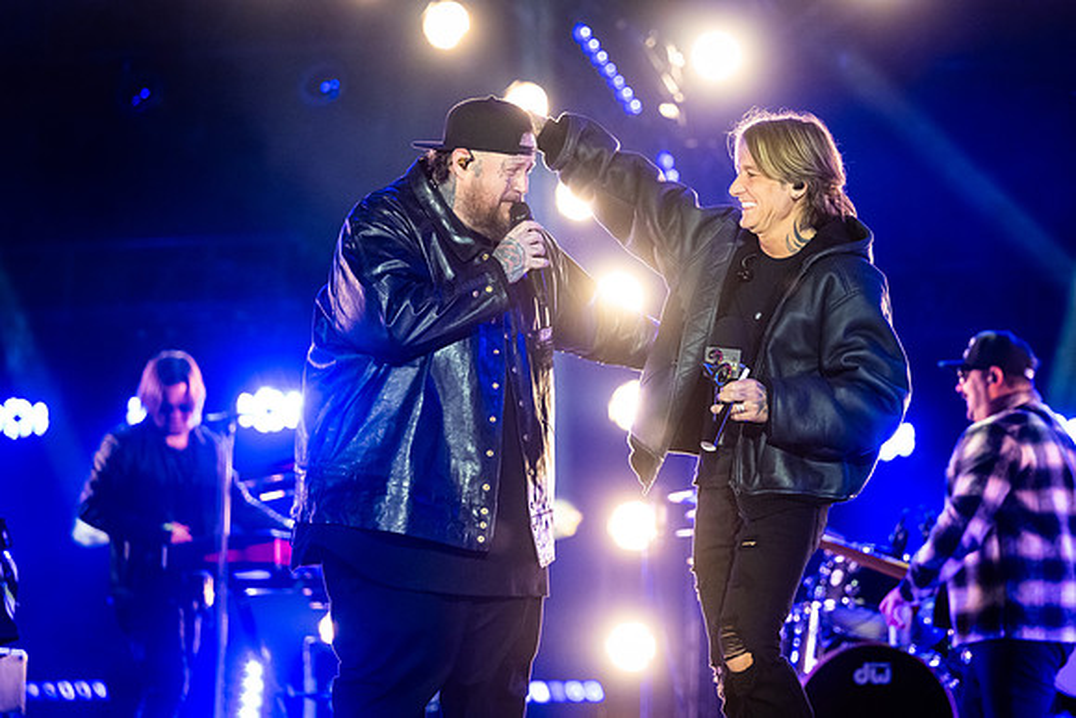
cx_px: 689
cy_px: 258
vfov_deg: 8.6
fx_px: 4785
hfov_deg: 12.8
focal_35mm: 160
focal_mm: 125
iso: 3200
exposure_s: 1/640
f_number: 2.8
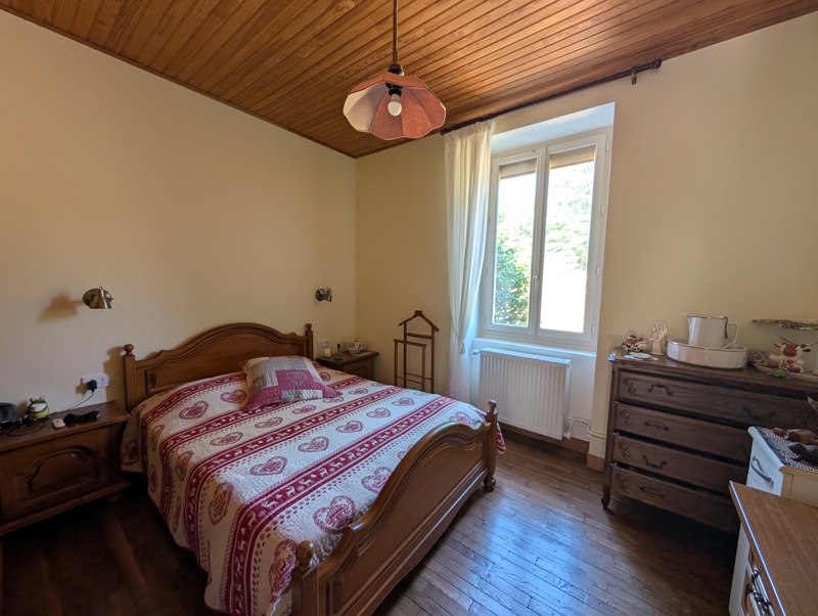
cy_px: 308
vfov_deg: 94.6
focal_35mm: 12
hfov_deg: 110.5
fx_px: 284
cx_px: 409
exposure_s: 1/31.4
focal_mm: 2.02
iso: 55
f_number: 1.7
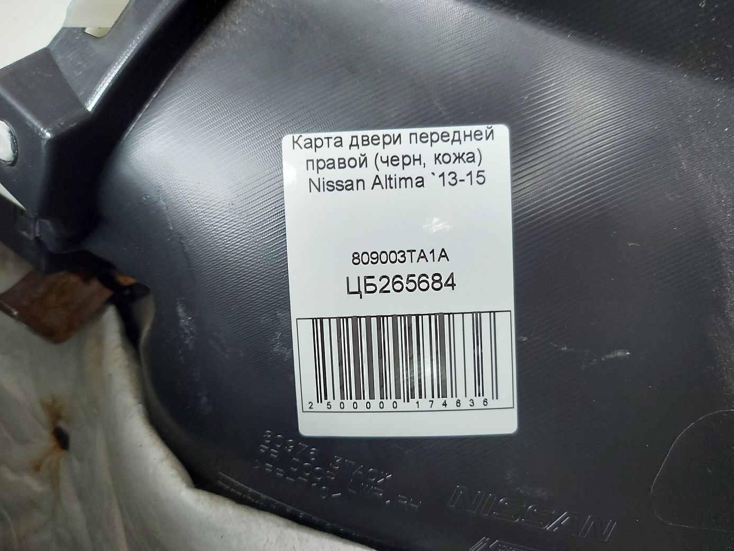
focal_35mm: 24
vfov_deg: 56.8
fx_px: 509
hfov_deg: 71.6
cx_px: 367
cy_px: 276
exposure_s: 1/50
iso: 200
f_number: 1.8
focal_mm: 5.23
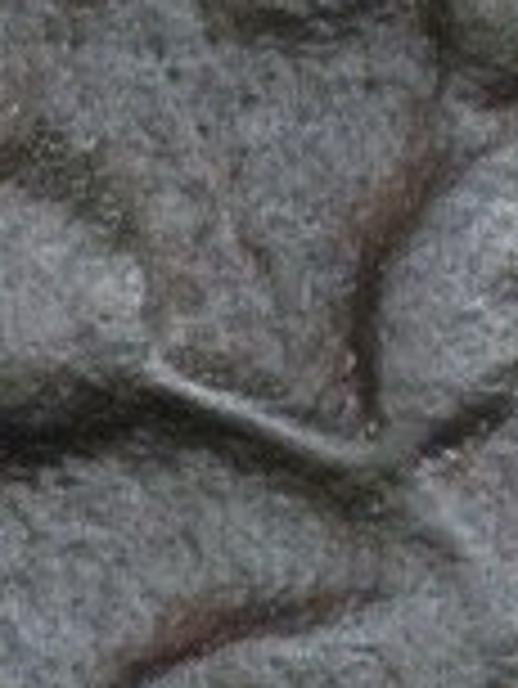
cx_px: 941
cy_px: 414
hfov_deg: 1.3
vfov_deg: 1.8
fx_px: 22176
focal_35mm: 1113
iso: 200
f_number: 5.3
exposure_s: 1/80
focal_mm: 25.5
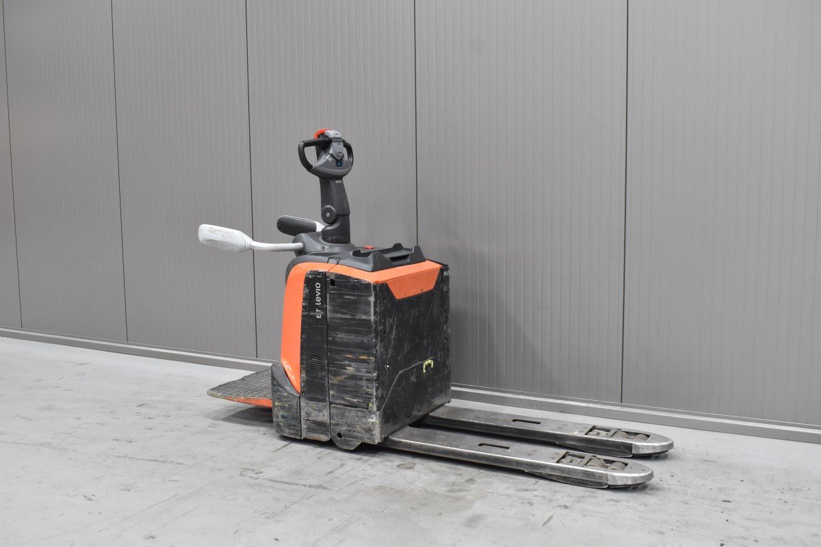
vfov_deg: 36.9
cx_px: 410
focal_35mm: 36
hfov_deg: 53.1
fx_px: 821
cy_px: 274
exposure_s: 1/30
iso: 1600
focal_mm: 24
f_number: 5.6
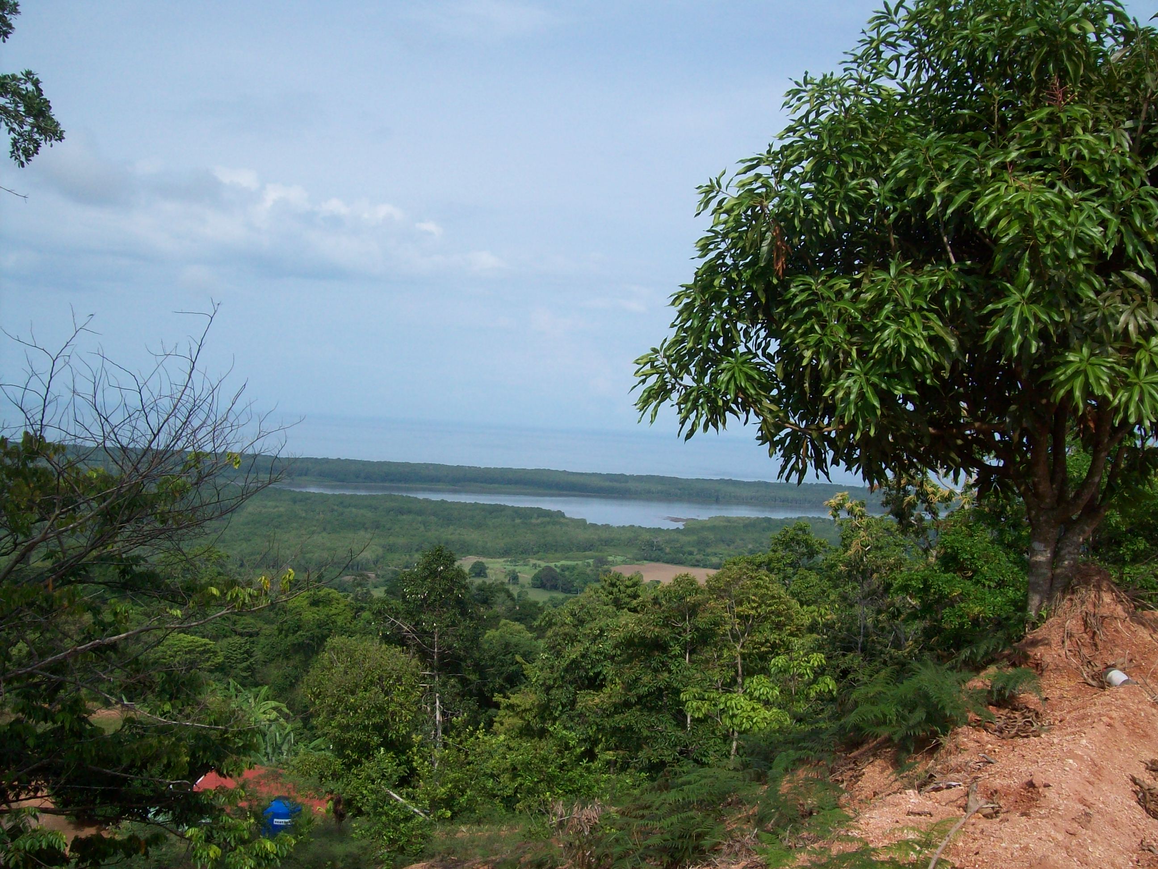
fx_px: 1204
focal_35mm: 36
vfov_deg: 39.7
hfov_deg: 51.4
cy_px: 434
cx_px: 579
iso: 80
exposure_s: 1/758
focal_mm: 6
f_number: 4.8
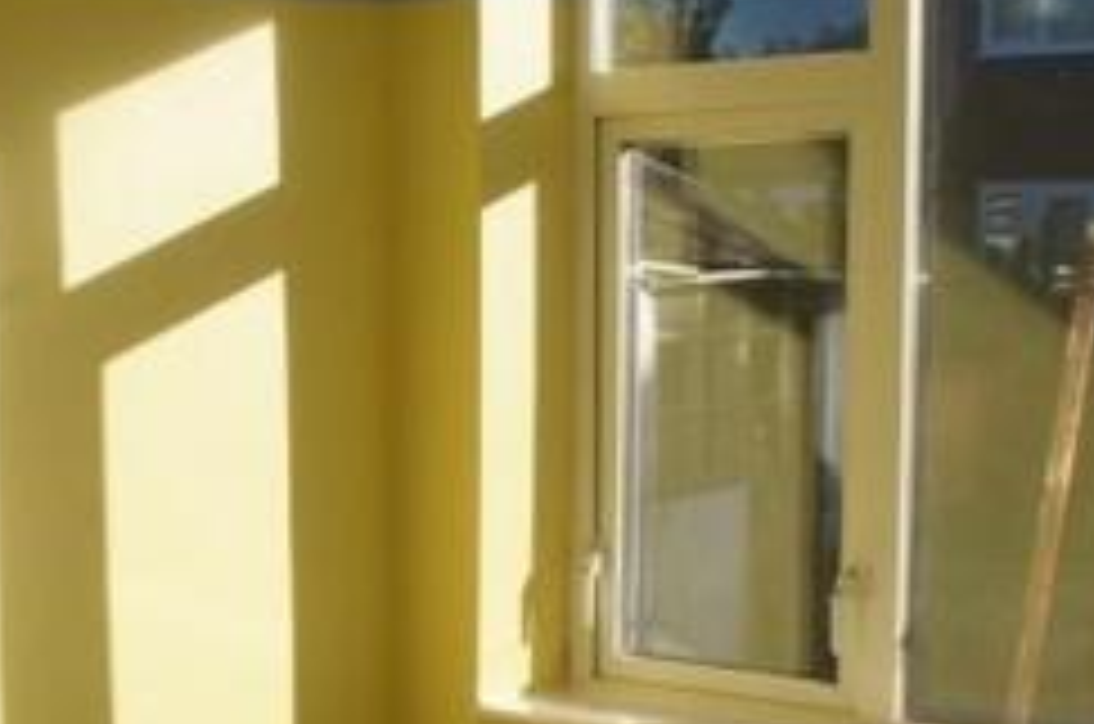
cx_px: 194
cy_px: 666
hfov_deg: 24.6
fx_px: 2457
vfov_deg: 16.5
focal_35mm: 81
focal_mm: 20
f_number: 14
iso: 200
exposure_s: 1/125
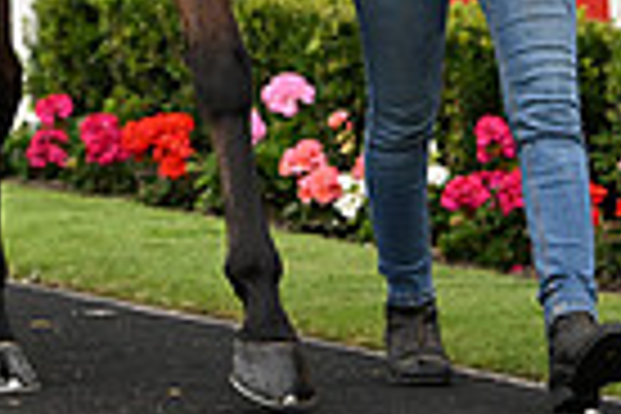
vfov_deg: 2.4
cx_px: 140
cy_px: -403
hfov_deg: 3.6
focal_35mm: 568
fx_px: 9797
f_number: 4.5
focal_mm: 135
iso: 800
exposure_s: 1/500
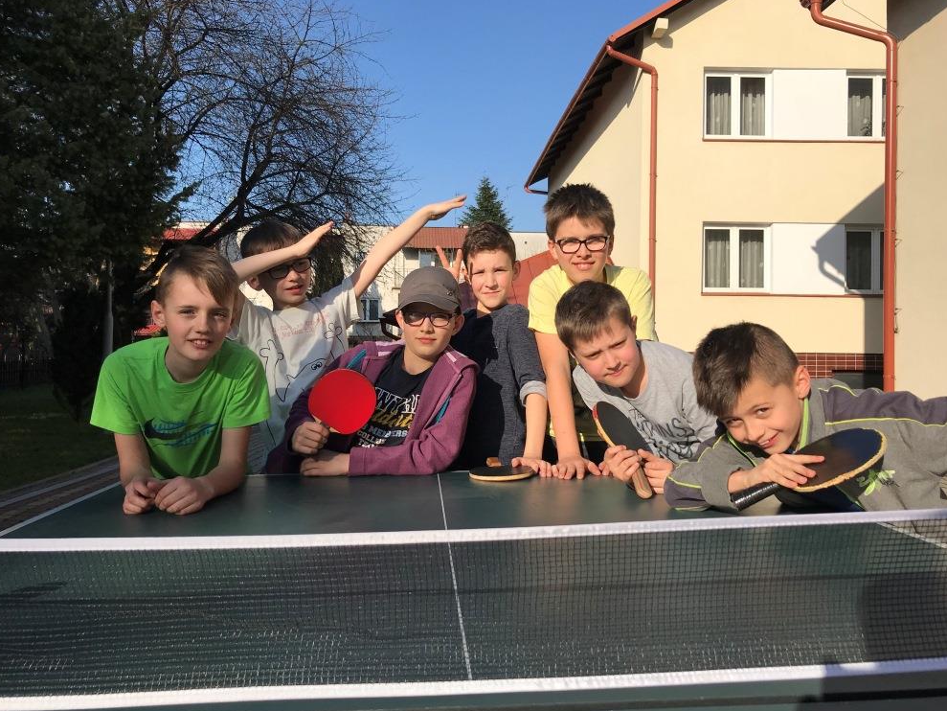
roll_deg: -0.3
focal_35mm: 29
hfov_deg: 61.6
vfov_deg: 48.2
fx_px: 793
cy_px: 350
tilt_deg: +0.5
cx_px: 483
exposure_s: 1/2457
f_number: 1.8
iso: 20
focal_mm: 3.99
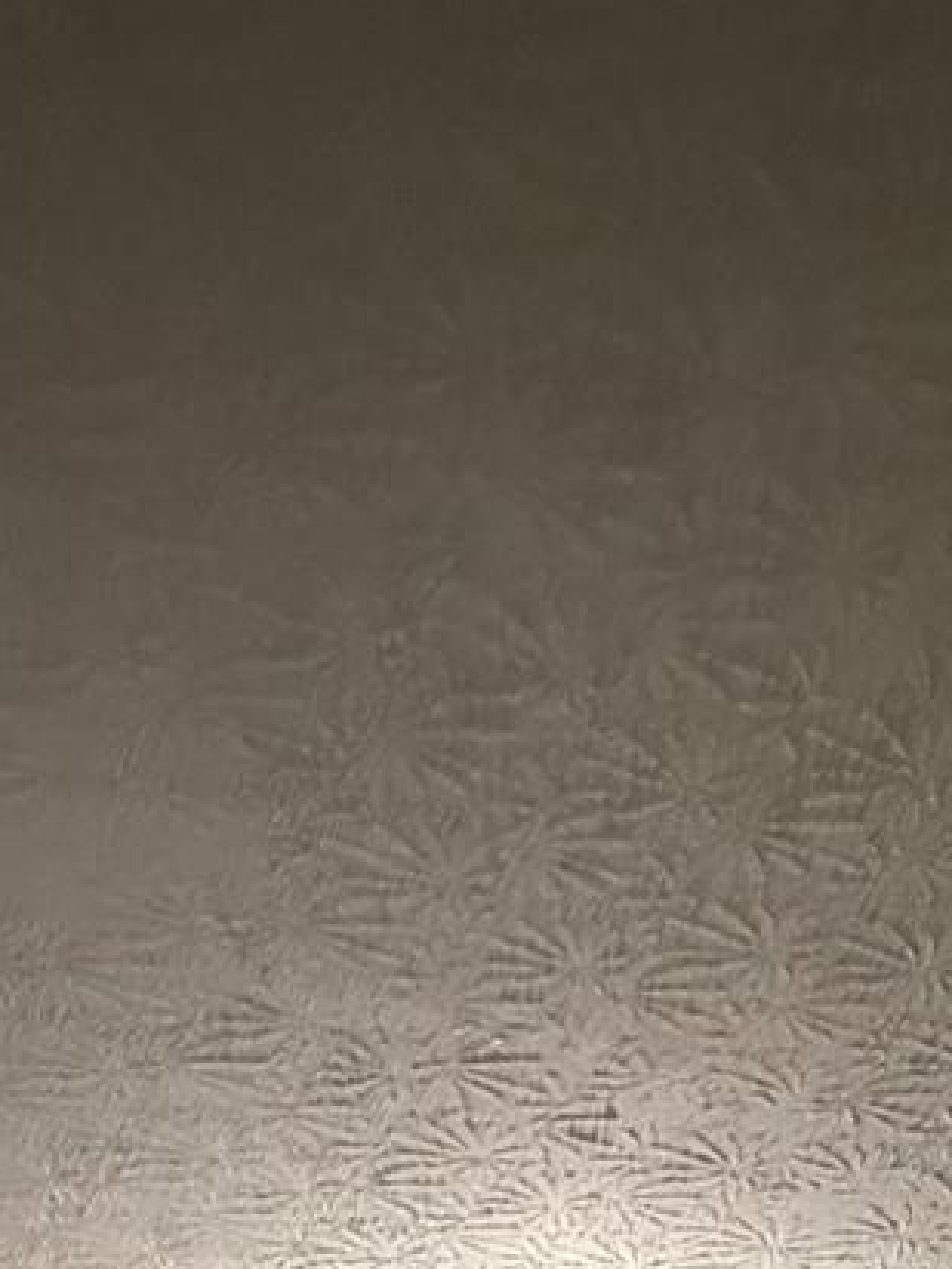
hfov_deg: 28.4
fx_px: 1870
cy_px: 2221
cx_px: 621
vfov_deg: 22.9
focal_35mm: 51
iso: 1000
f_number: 2.2
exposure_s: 1/40
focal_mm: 2.22
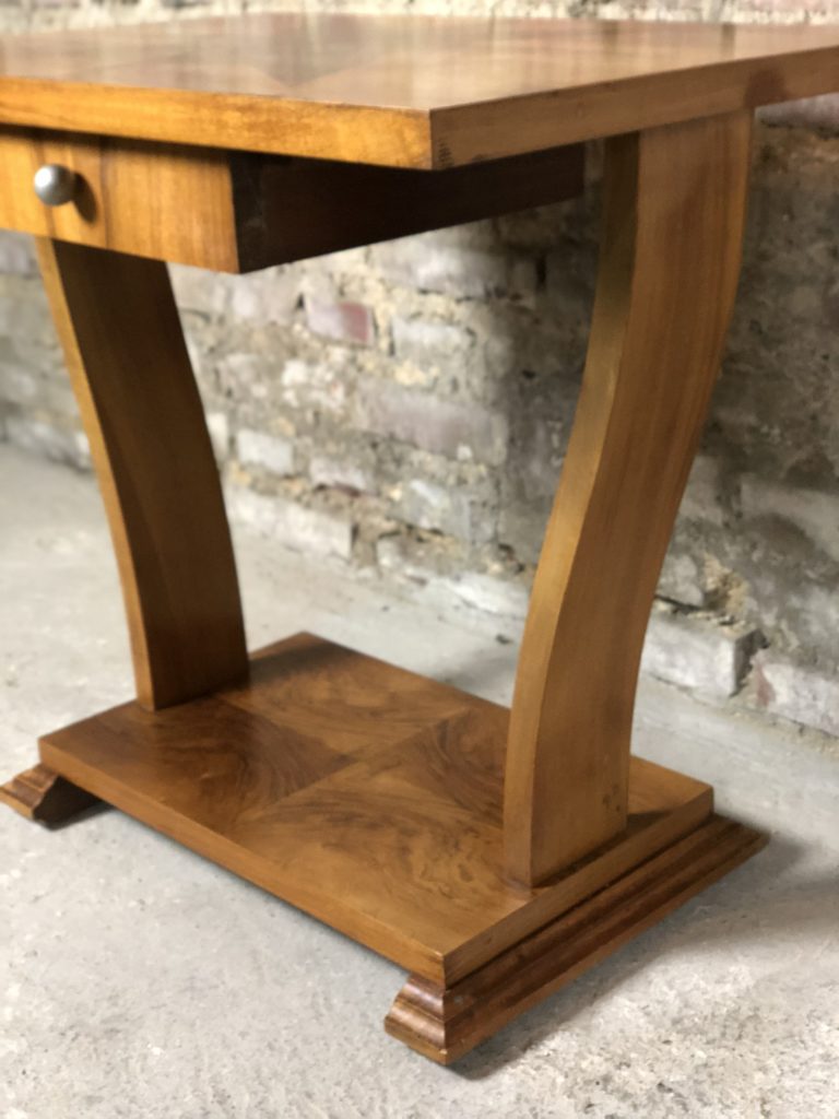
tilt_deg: -20.7
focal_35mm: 52
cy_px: 560
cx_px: 420
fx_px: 1680
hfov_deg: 28.0
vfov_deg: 36.8
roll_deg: +3.8
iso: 160
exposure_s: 1/11
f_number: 2.4
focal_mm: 6
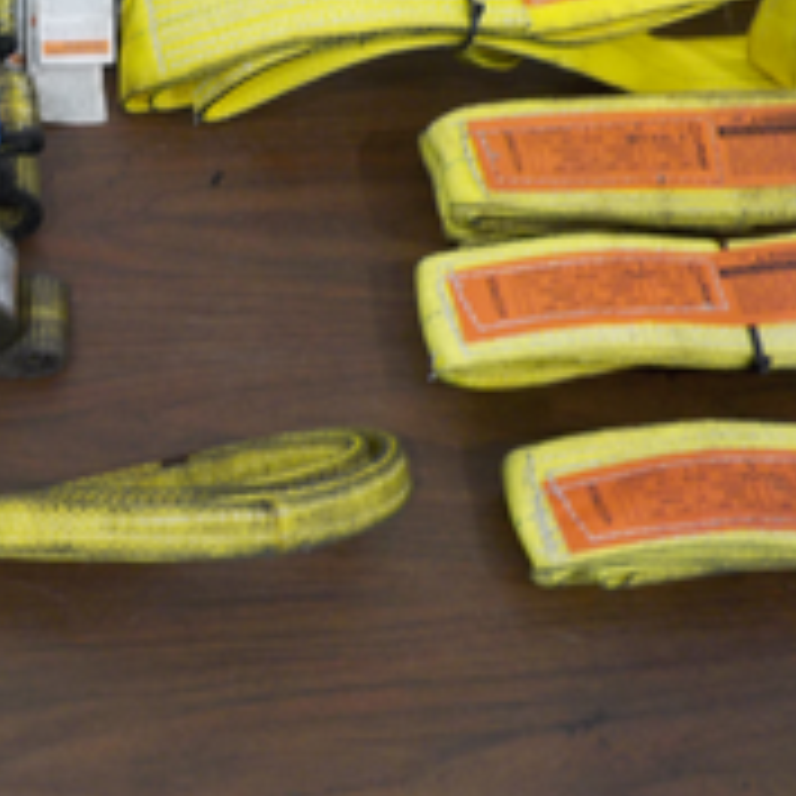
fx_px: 1561
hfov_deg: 27.4
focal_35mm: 60
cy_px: 175
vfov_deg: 28.1
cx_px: 49
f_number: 3.3
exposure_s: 1/30
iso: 125
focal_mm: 4.1
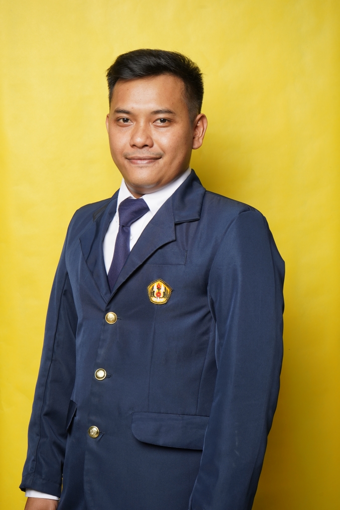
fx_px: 920
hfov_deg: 20.9
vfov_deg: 31.0
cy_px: 255
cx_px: 170
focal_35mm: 65
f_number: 8
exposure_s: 1/250
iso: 250
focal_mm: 65
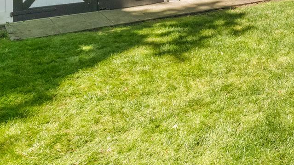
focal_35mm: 47
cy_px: -70
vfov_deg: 21.9
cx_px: 313
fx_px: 366
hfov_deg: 37.6
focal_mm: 14
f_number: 5.6
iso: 1250
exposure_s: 1/800
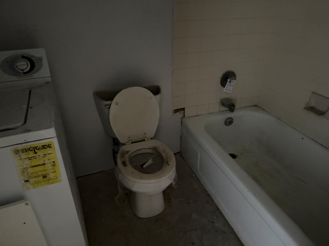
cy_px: 123
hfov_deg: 71.6
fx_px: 228
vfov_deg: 56.8
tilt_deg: -29.8
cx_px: 164
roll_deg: +2.0
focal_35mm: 24
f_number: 1.78
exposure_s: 1/30
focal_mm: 6.76
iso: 1600
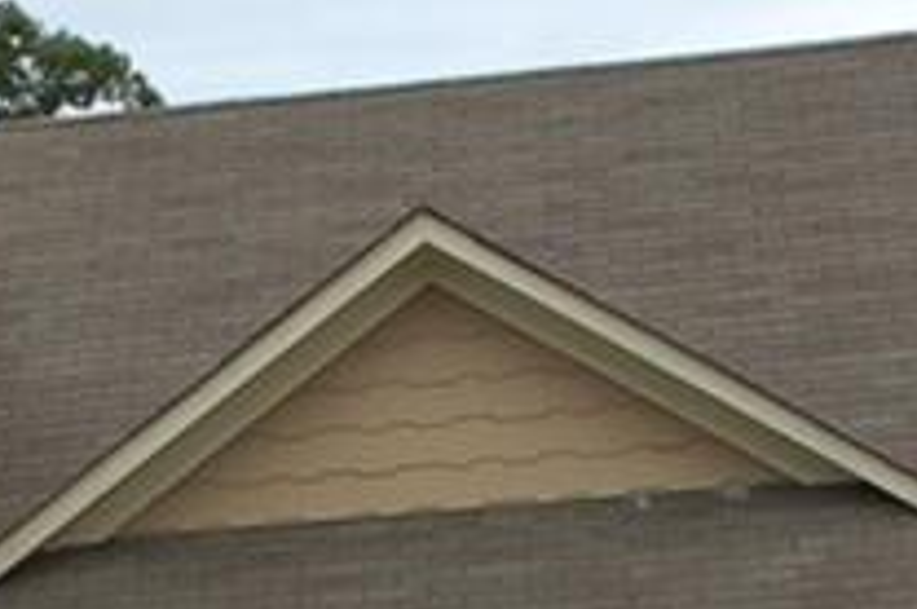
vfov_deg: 7.6
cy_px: 861
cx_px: -132
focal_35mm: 177
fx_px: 4502
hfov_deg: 11.4
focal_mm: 24
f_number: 8
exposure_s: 1/250
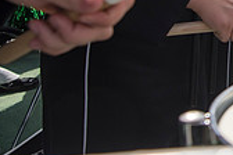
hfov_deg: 19.2
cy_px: -23
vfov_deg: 14.8
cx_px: 372
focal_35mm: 90
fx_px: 582
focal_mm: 26
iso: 200
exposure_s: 1/2500
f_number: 4.5
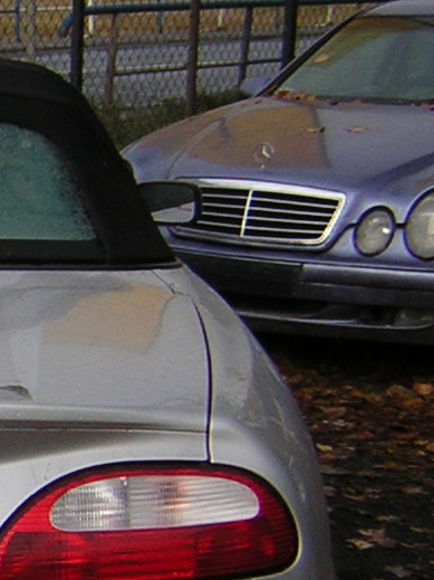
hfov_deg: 12.9
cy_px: 474
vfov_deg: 17.6
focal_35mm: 111
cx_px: -142
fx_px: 1856
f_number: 2.6
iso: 50
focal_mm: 4.7
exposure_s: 1/683
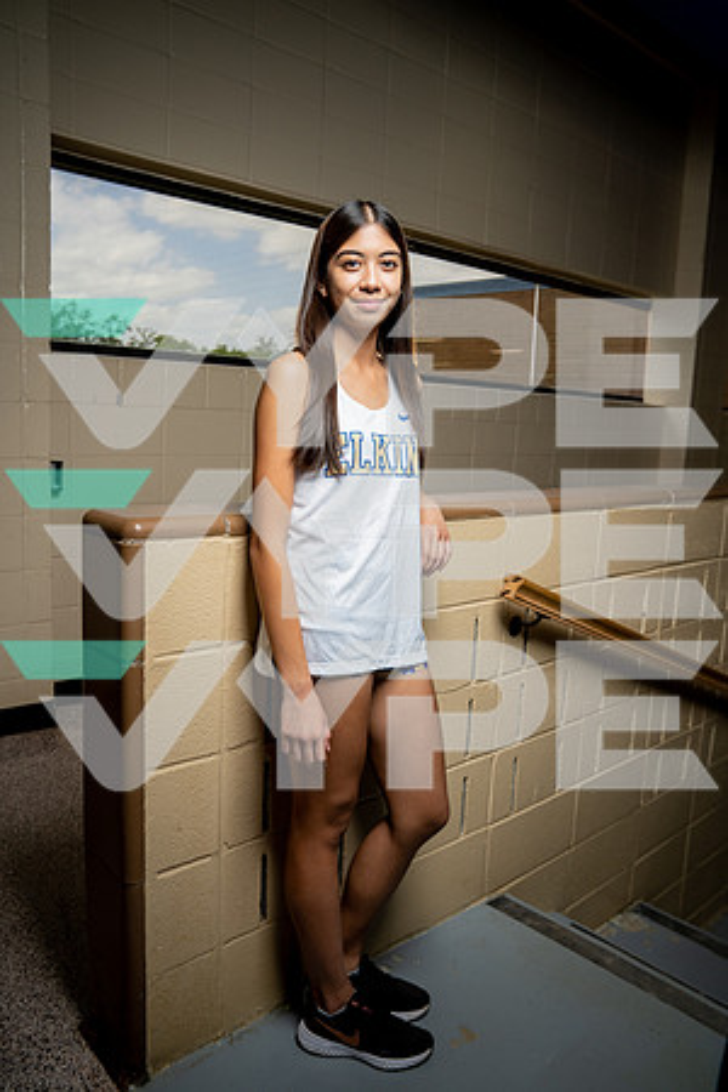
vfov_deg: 65.5
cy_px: 546
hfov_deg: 46.4
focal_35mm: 28
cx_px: 364
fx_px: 849
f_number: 5.6
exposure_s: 1/250
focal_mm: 28
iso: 320
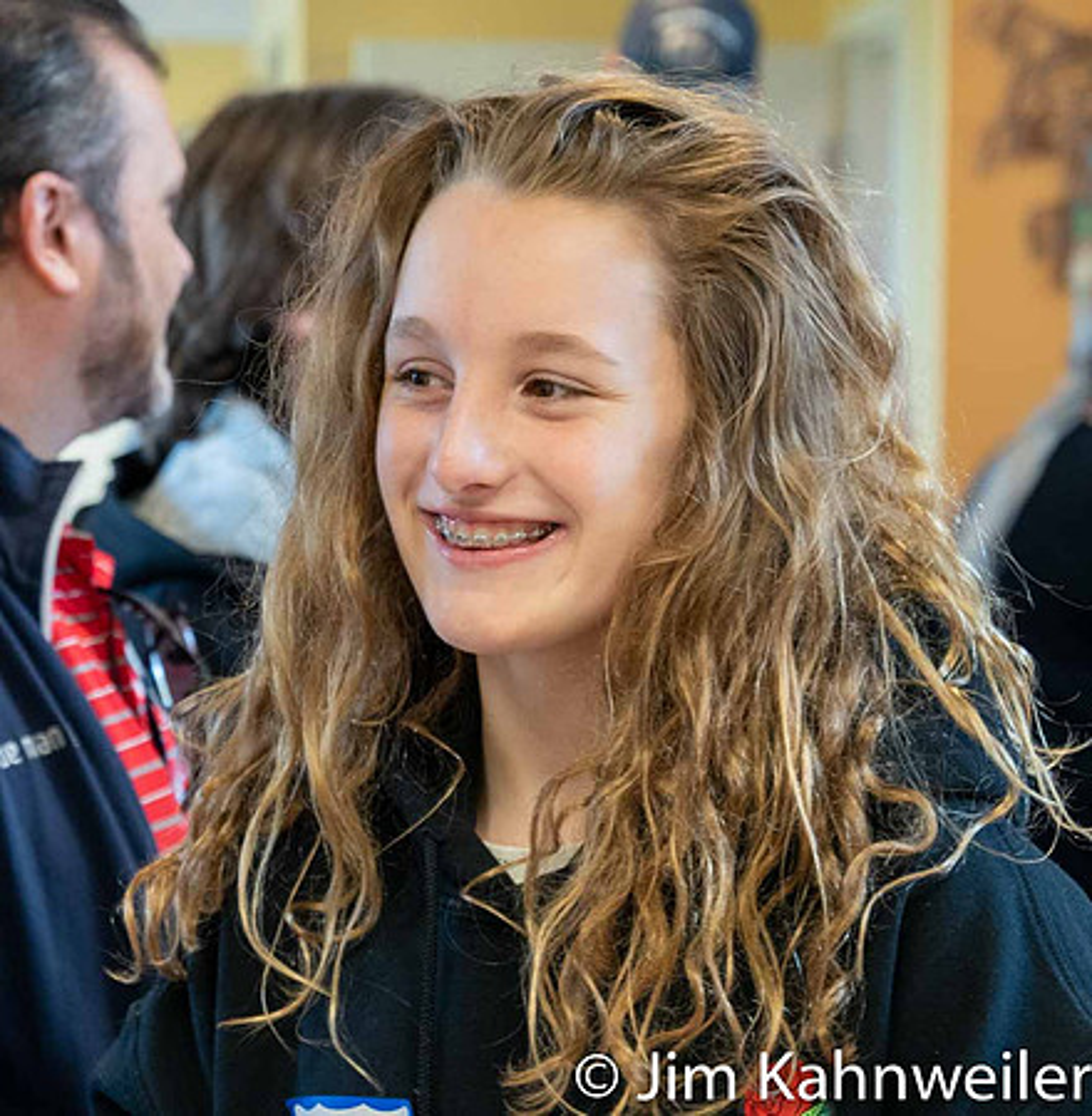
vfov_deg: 11.8
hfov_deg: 11.5
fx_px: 5420
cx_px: 255
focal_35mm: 150
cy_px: 488
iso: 1600
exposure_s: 1/80
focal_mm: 56
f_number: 4.5
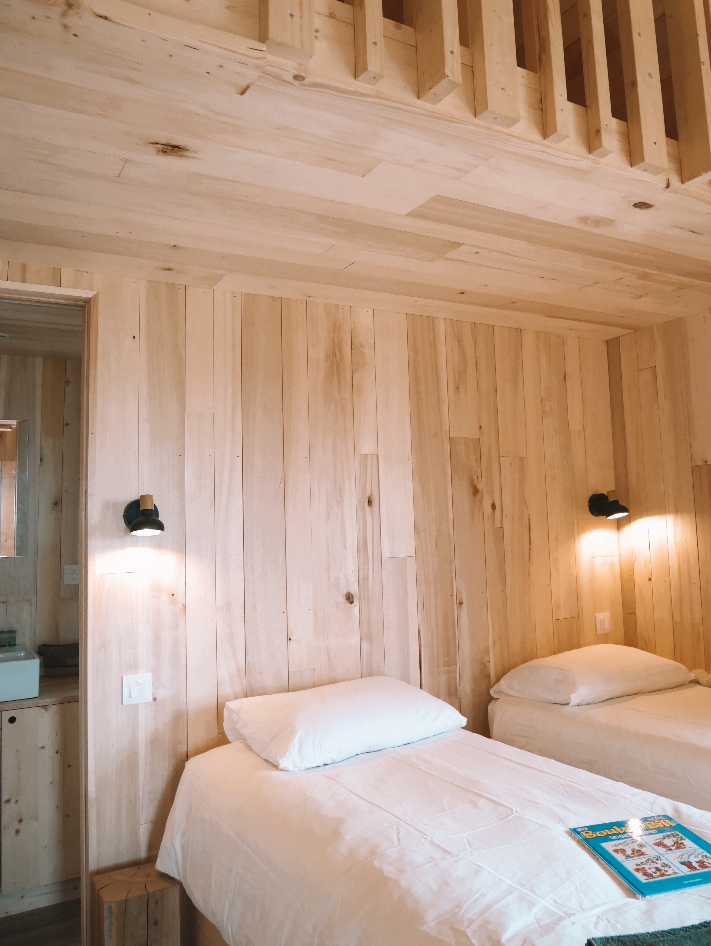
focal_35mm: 27
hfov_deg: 51.3
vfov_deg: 65.2
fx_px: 739
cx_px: 399
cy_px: 430
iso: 400
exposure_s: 1/60
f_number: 3.5
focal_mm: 12
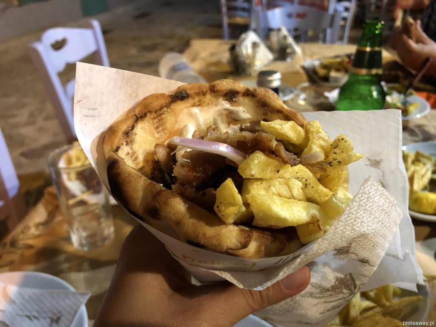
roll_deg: +1.4
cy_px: 164
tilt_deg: -29.9
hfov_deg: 63.4
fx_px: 353
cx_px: 218
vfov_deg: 49.7
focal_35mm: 28
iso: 80
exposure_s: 1/8
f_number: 1.8
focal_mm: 3.99
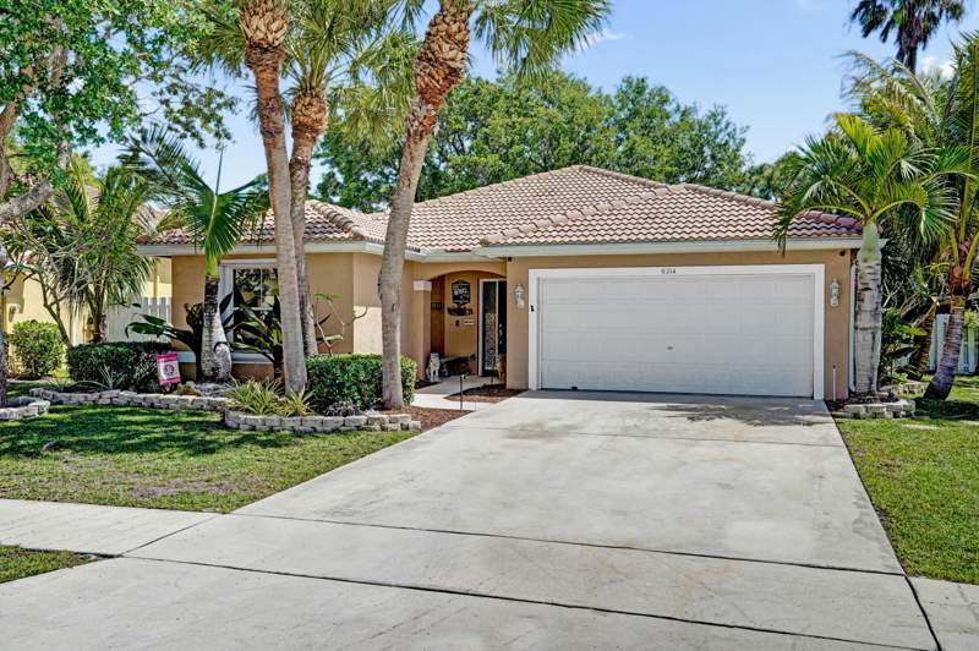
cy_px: 326
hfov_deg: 60.3
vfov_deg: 42.3
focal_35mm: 31
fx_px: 842
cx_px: 490
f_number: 6.3
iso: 800
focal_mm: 31
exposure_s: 1/4000
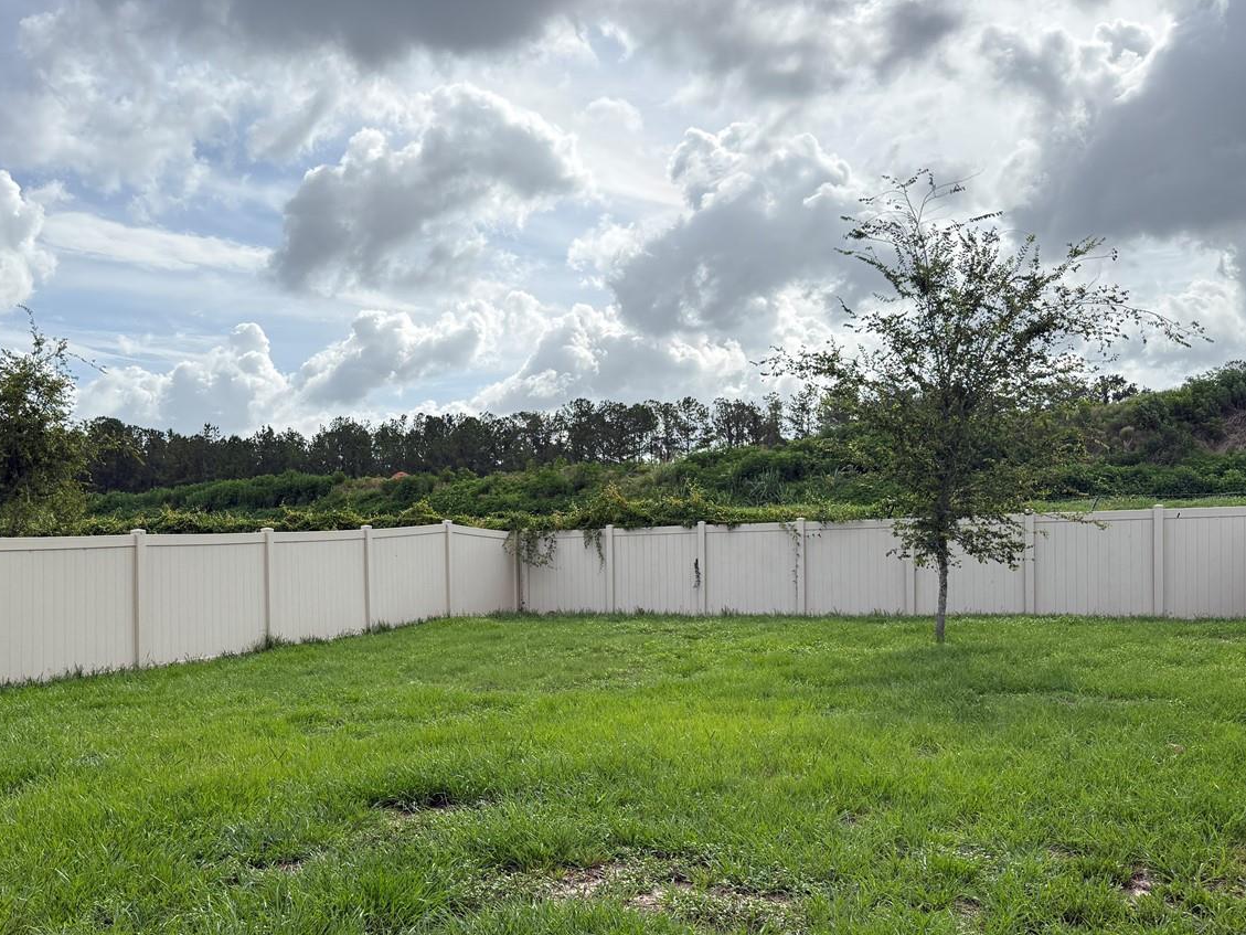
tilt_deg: +1.6
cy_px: 555
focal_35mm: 34
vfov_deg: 41.6
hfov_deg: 53.8
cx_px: 539
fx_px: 1224
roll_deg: +1.2
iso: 100
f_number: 1.78
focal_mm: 6.76
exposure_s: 1/3279
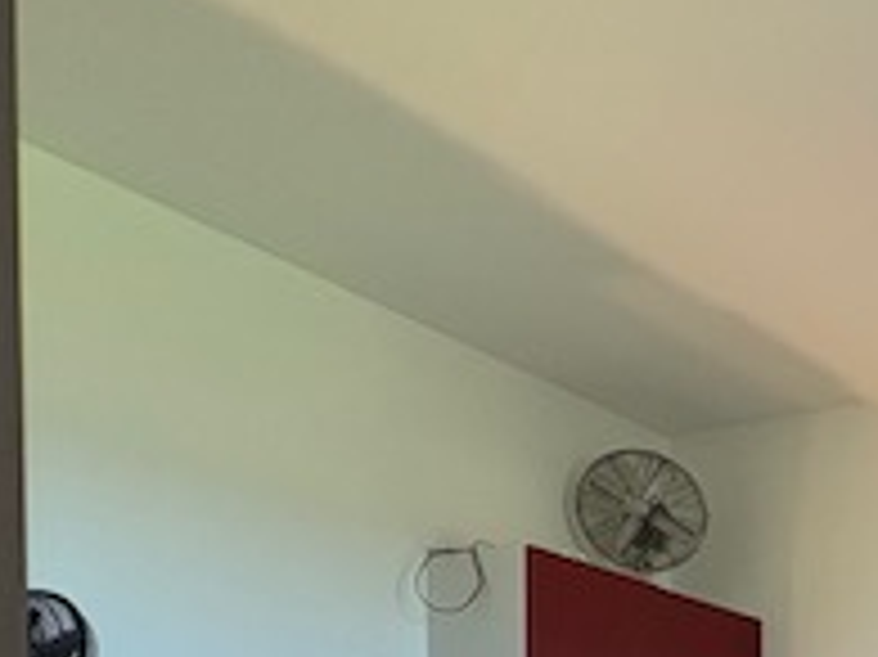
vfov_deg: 25.0
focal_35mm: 46
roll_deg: -0.4
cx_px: 1252
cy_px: 954
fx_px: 1166
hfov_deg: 29.3
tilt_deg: -2.7
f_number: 2.2
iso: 125
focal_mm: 2.22
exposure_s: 1/100
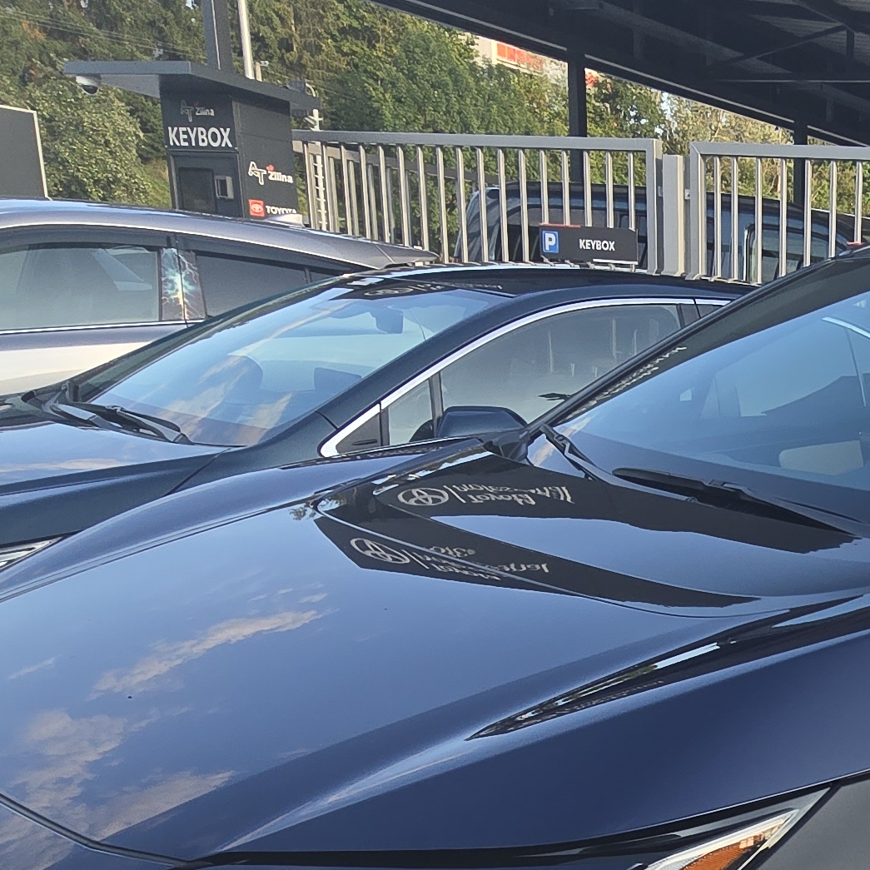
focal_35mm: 44
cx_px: 1081
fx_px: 1251
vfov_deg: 36.3
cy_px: 758
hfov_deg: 31.2
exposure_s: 1/403
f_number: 2.2
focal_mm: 2.2
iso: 50
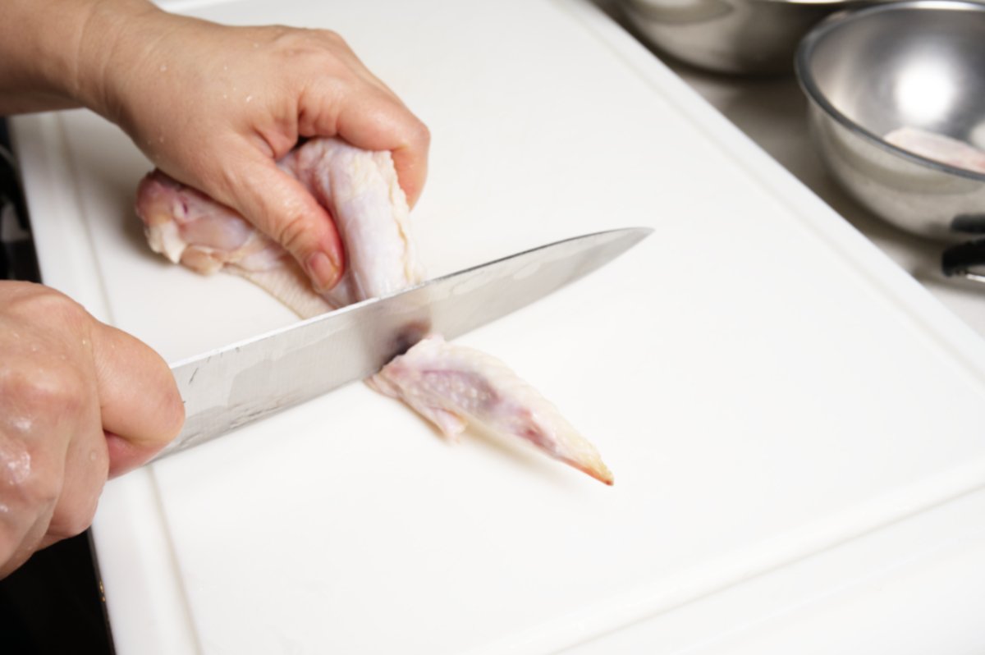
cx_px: 492
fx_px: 888
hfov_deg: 58.0
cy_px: 328
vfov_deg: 40.5
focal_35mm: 32
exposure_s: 1/1000
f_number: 8
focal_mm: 32.5
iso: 1000
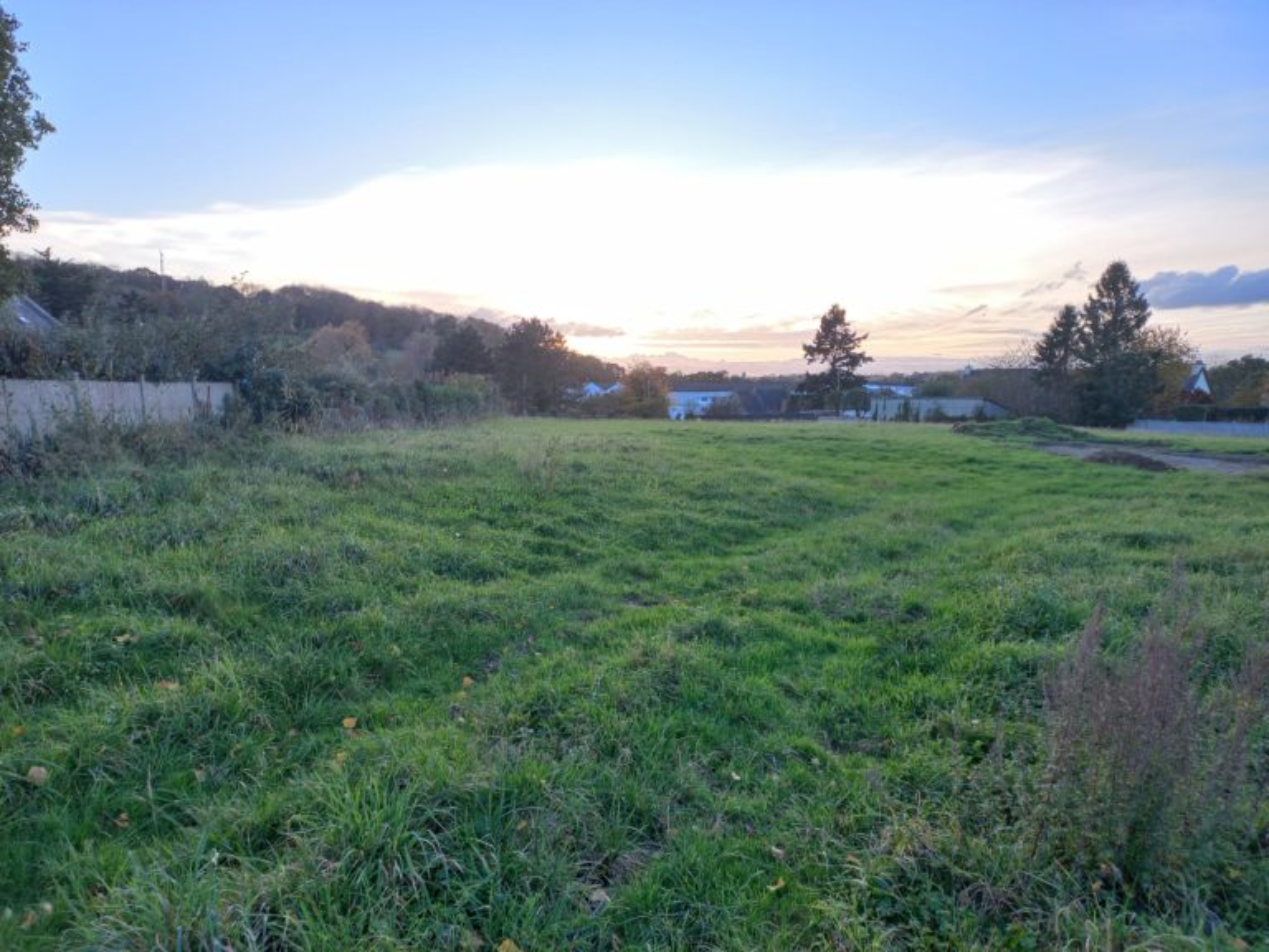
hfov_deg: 69.4
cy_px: 476
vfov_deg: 54.9
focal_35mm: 25
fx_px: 916
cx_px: 634
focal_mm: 4.6
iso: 40
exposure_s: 1/100
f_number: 1.8
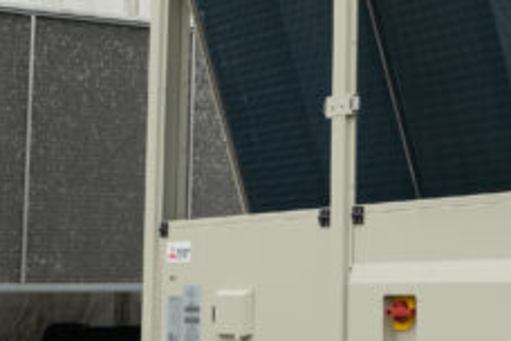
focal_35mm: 108
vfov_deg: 12.7
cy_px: 118
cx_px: 567
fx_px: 1533
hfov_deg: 18.2
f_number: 8
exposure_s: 1/125
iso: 250
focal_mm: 24
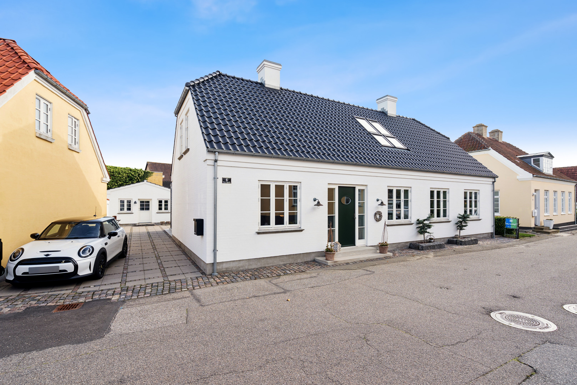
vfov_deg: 73.7
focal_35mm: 16
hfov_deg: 96.7
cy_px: 192
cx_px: 288
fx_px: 256
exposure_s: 1/160
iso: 125
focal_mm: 16
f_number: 6.3
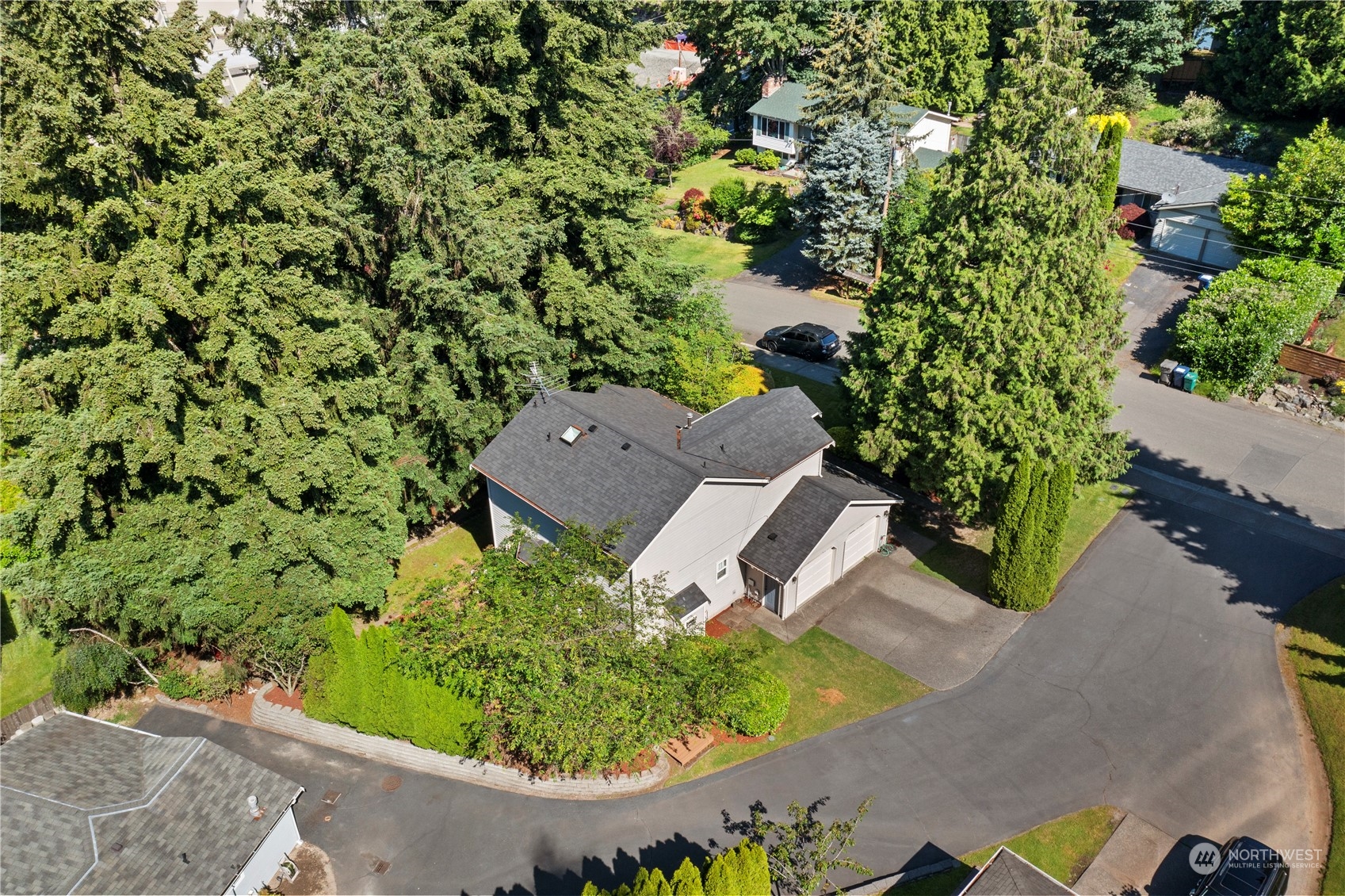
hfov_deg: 65.5
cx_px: 672
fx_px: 1046
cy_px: 448
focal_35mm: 28
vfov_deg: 46.4
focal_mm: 10.26
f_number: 5
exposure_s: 1/120
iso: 200
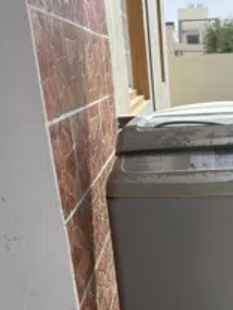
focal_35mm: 50
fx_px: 449
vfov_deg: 37.0
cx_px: 200
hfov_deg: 28.2
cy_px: 244
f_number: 1.6
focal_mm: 5.96
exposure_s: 1/3448
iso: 64
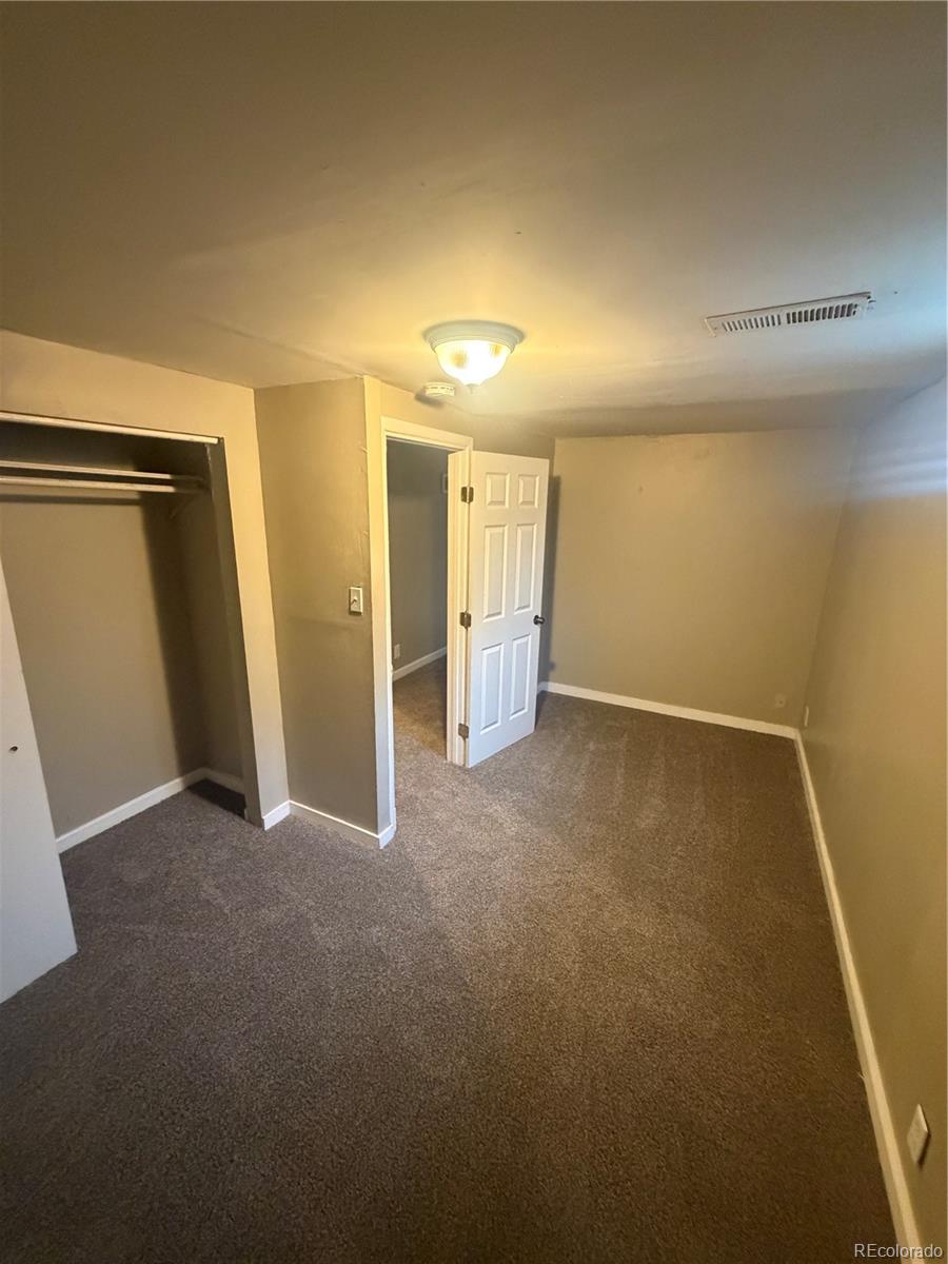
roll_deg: -1.0
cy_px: 632
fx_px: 511
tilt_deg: -15.1
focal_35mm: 14
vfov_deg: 102.1
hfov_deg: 85.7
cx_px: 474
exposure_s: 1/60
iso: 1000
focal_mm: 2.22
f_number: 2.2
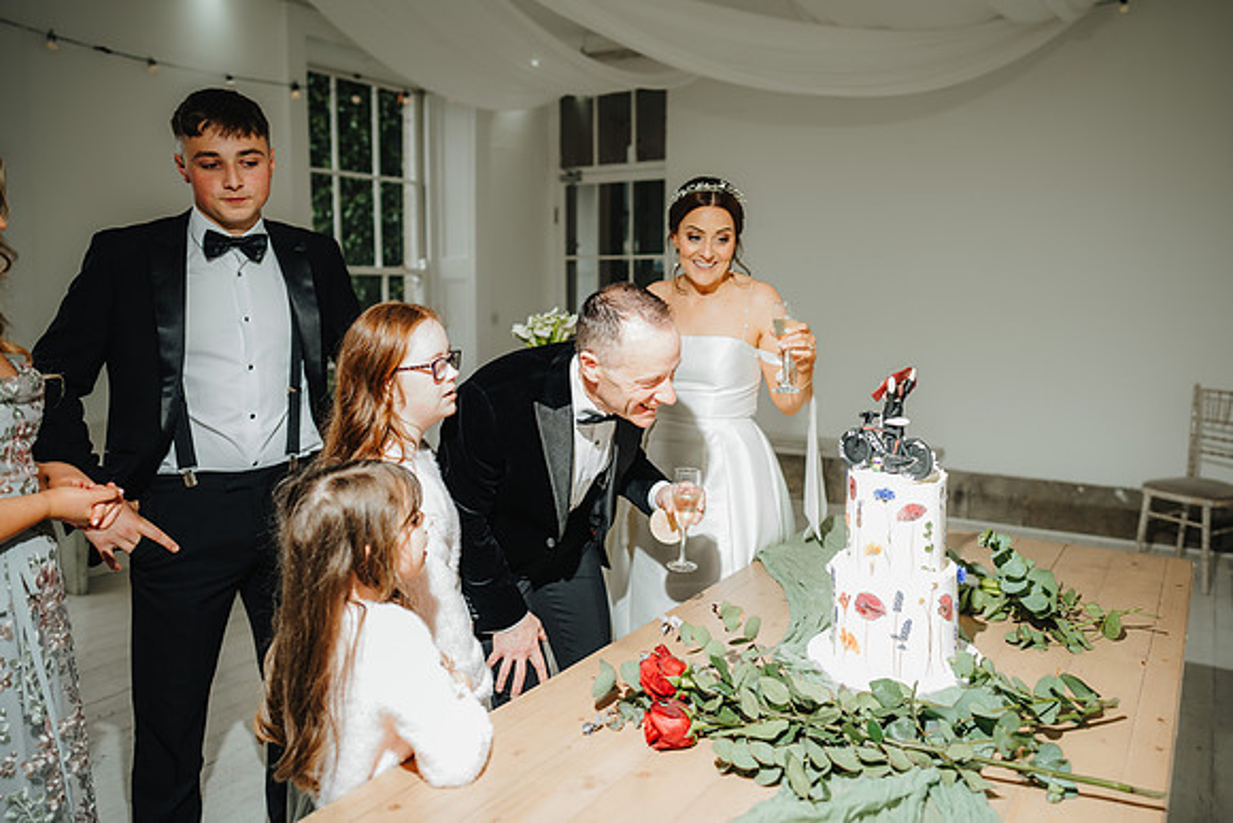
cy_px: 370
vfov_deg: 48.3
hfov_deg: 67.7
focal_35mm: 27
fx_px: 916
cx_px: 683
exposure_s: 1/200
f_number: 2
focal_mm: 24
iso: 320
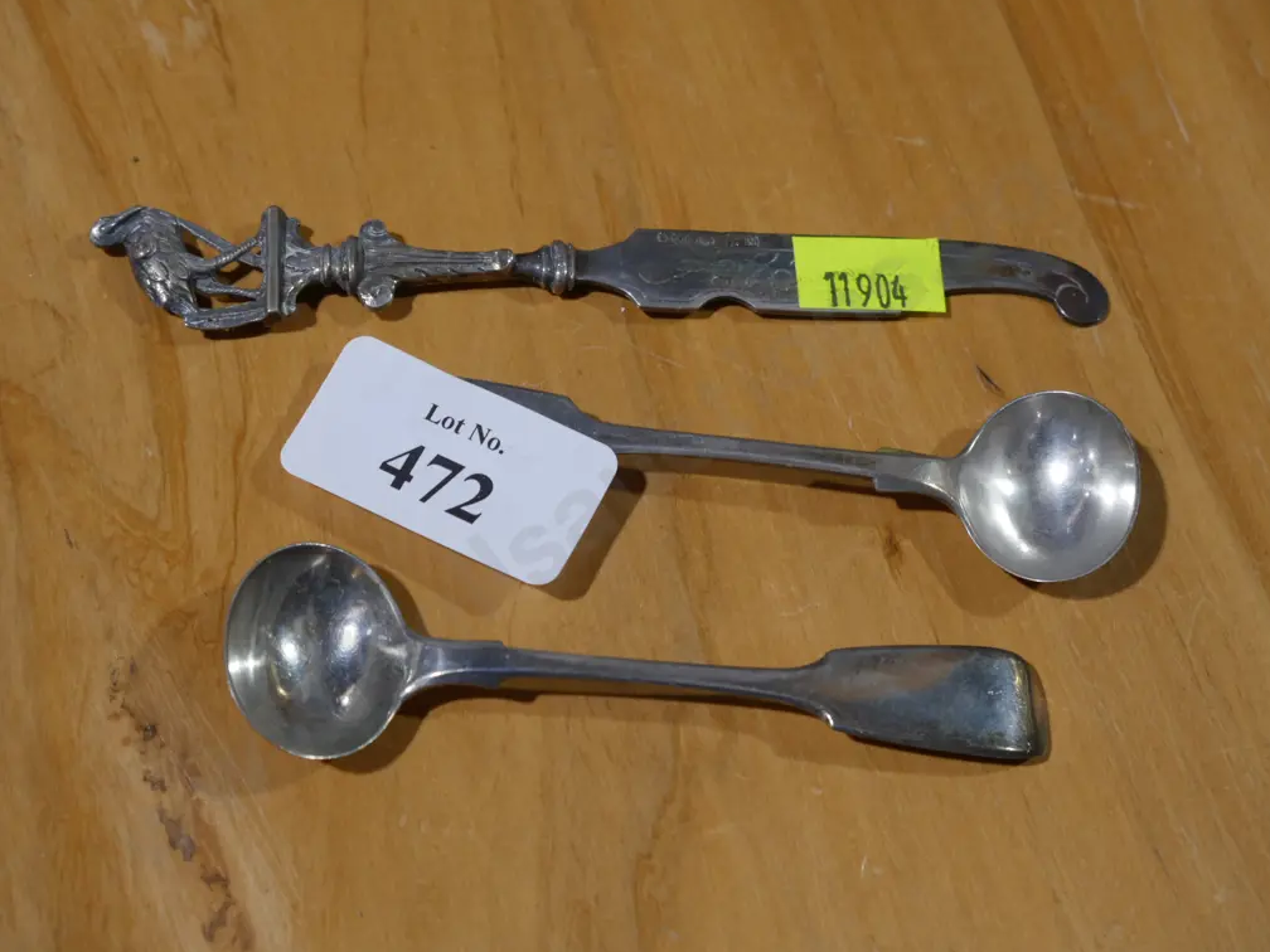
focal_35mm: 65
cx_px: 644
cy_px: 473
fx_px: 2385
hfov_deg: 29.8
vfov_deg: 22.6
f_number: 6.3
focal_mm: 32
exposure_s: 1/80
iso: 500
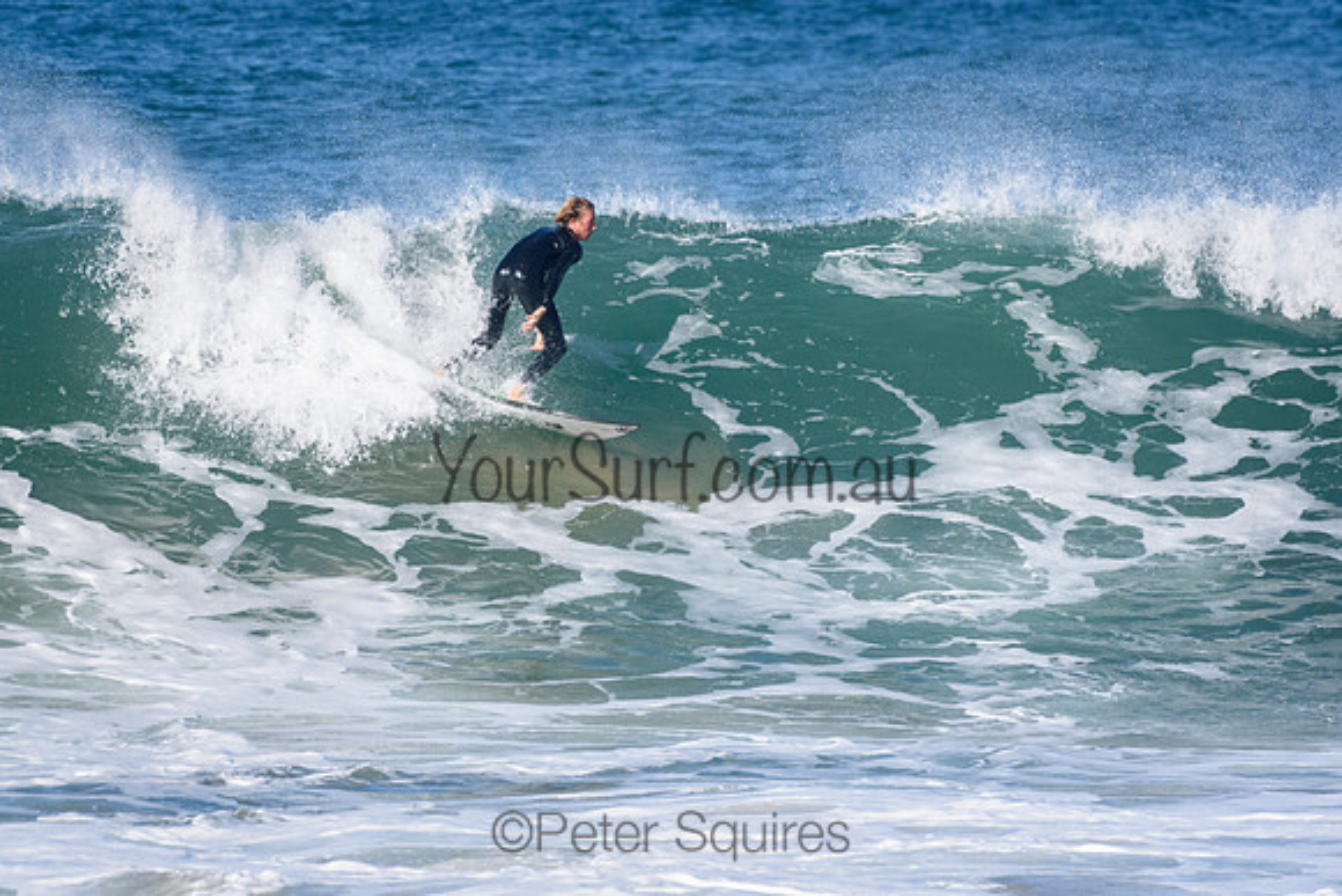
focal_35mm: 750
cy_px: 448
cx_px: 671
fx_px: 27967
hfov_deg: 2.7
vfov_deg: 1.8
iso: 720
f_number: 5.6
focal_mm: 500
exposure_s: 1/4000
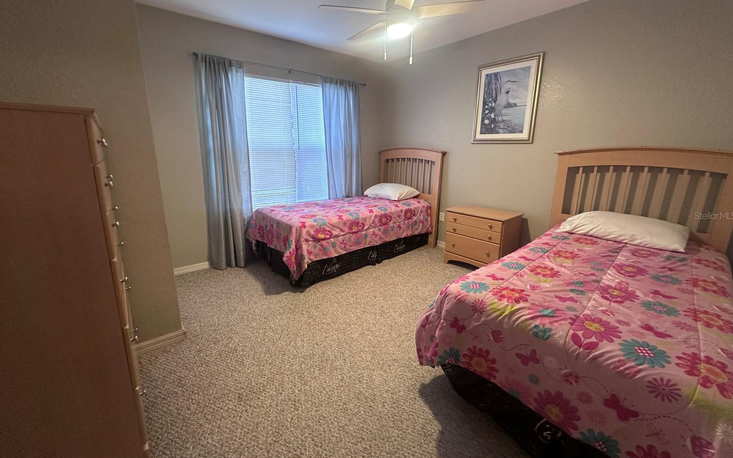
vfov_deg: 74.7
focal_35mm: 15
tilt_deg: -13.5
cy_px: 215
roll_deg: -0.3
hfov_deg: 101.5
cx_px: 368
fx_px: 300
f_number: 2.2
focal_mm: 2.22
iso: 250
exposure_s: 1/60
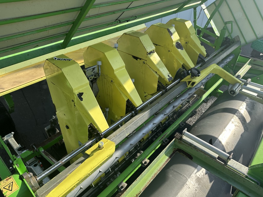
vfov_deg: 56.8
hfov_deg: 71.6
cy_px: 98
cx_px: 132
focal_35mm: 24
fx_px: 182
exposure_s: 1/1453
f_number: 1.78
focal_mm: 6.86
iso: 80
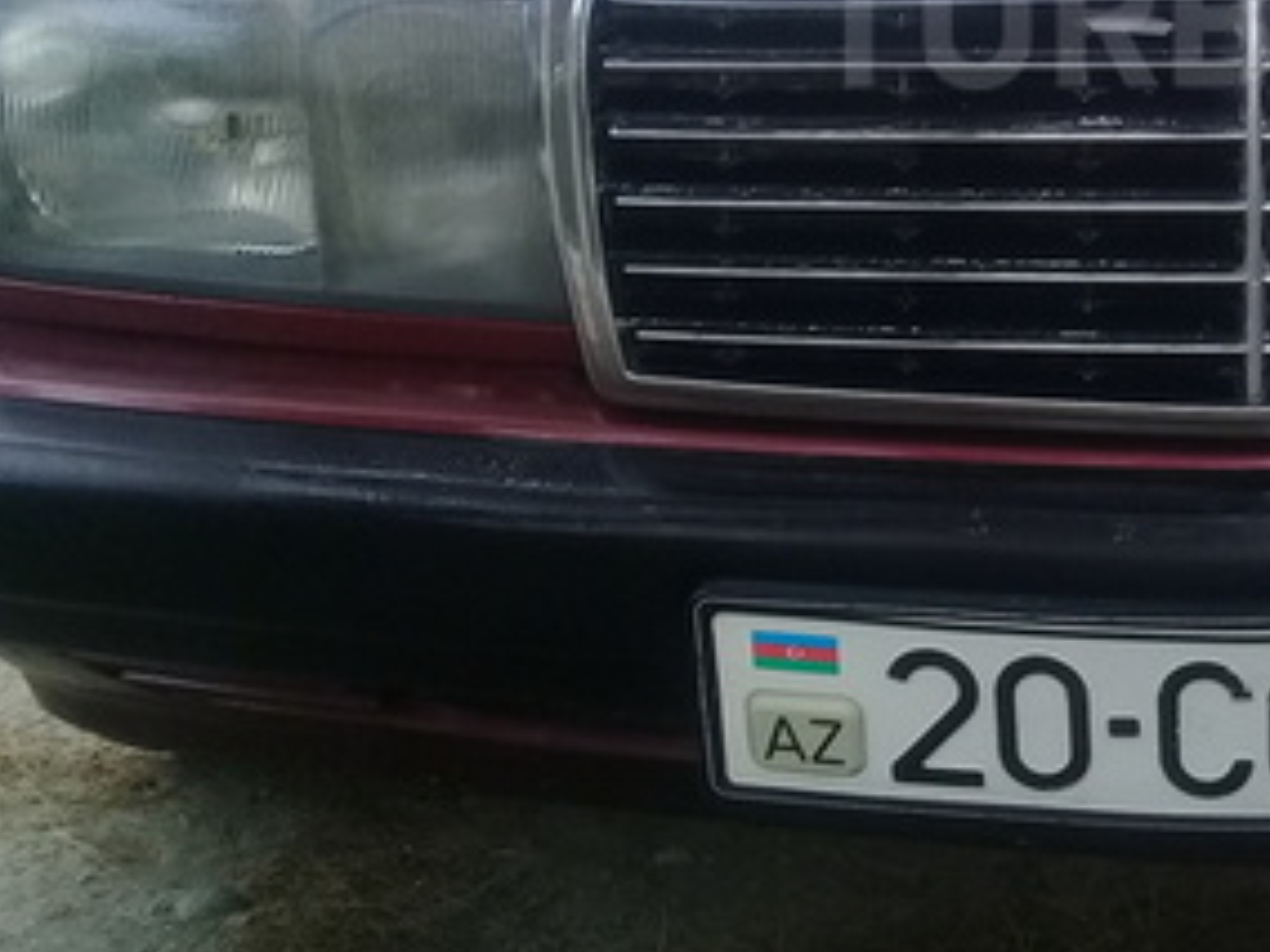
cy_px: 20
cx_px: 1266
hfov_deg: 25.7
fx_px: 2642
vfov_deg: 19.9
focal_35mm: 72
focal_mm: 3.3
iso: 50
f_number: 2.2
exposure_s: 1/228
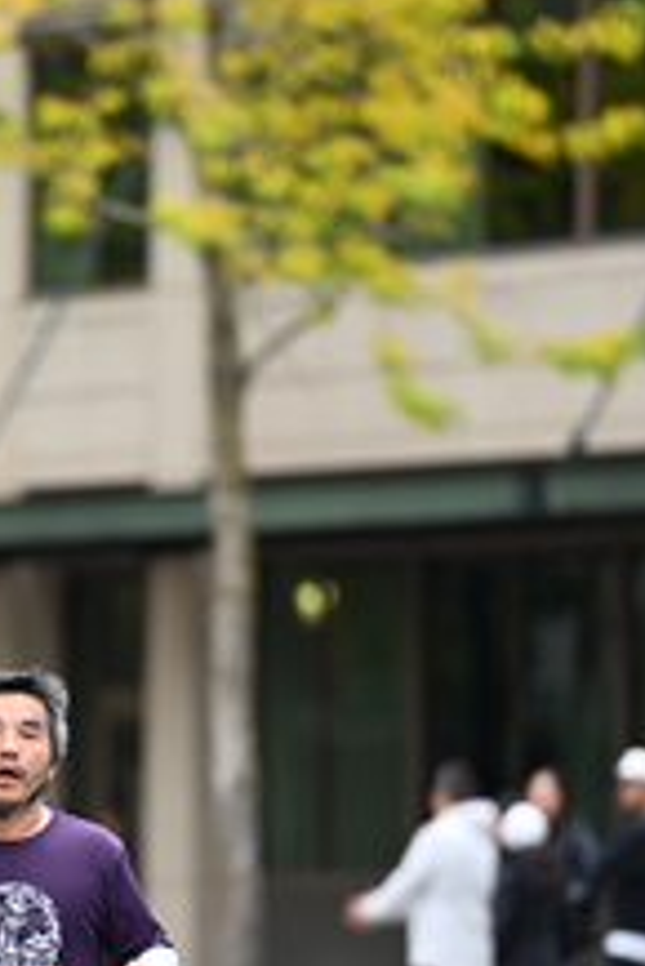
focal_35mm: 506
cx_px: 11
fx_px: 13576
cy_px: 735
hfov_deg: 2.7
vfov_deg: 4.1
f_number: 2.8
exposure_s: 1/2000
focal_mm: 200
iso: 640
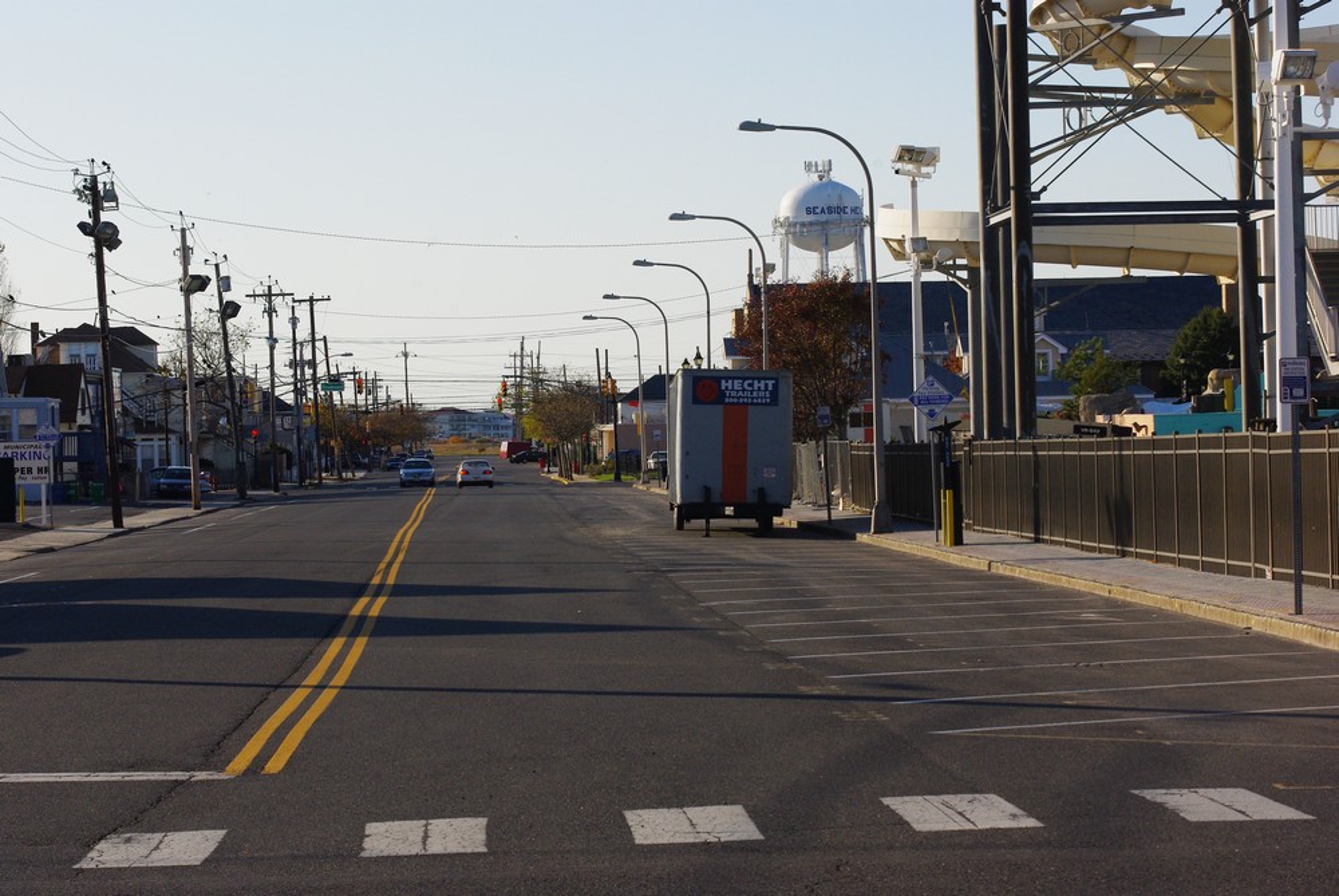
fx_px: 3909
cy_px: 448
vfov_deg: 13.1
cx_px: 670
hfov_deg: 19.4
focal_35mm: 105
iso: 400
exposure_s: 1/350
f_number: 11
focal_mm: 70
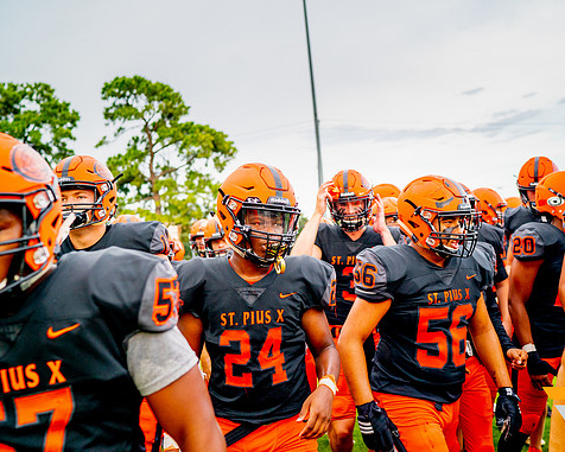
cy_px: 224
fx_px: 669
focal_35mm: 40
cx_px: 304
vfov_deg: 37.3
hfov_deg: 45.7
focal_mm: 35
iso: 400
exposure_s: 1/800
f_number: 2.8
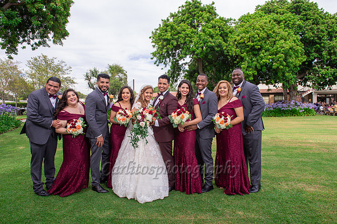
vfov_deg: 53.1
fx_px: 225
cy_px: 112
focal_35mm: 24
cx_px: 168
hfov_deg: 73.8
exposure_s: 1/250
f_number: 8
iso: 400
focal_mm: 24
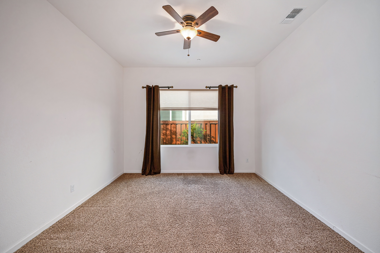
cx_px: 190
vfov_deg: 81.2
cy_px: 126
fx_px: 148
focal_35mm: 14
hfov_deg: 104.3
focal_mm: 14
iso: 640
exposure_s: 1/200
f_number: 8
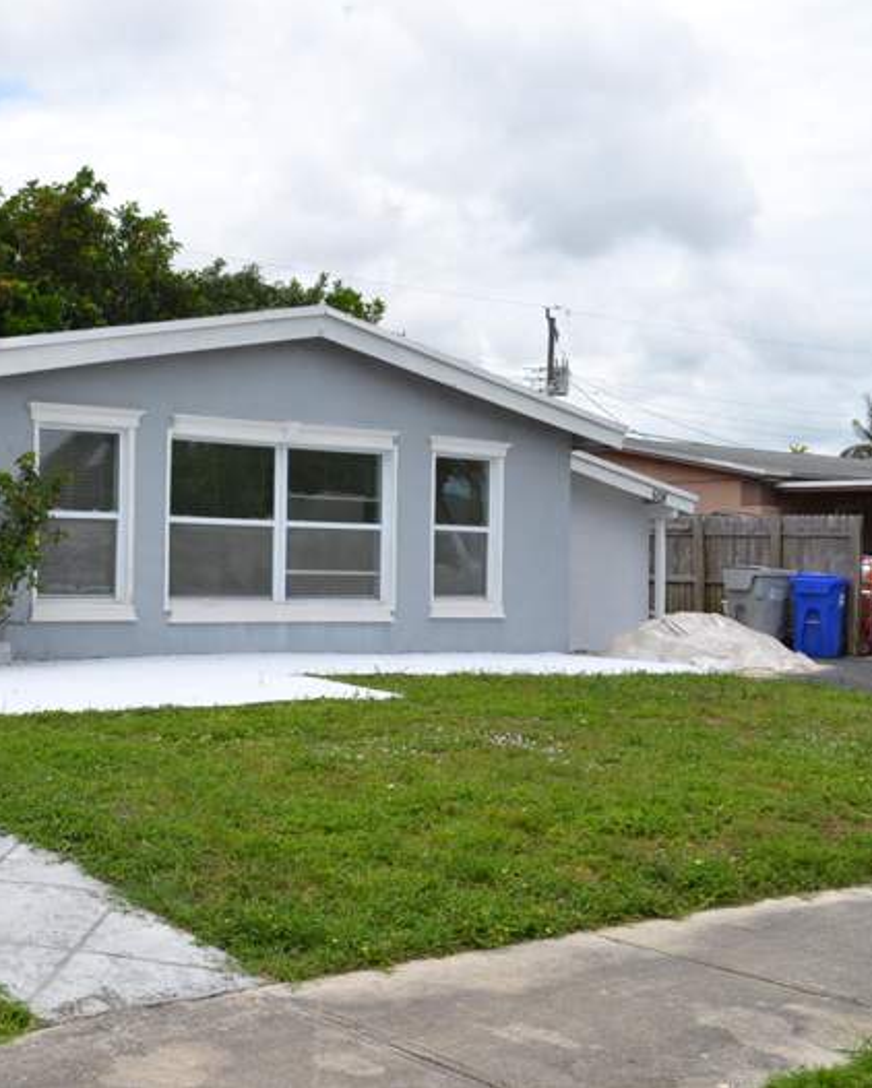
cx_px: 258
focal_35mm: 47
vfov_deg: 39.5
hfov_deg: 31.7
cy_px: 540
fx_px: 1515
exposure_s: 1/250
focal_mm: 22
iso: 100
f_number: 8
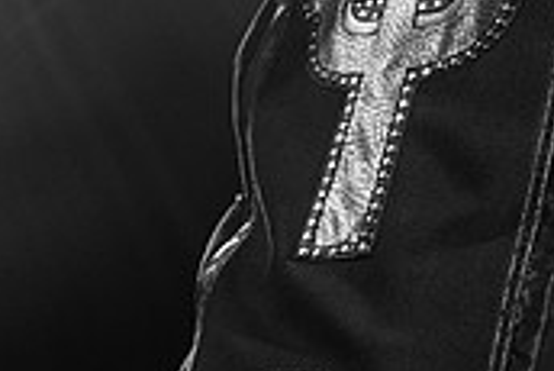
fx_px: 3927
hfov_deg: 7.8
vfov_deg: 5.4
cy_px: -20
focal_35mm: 255
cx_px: 1009
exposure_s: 1/500
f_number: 4
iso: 1600
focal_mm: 62
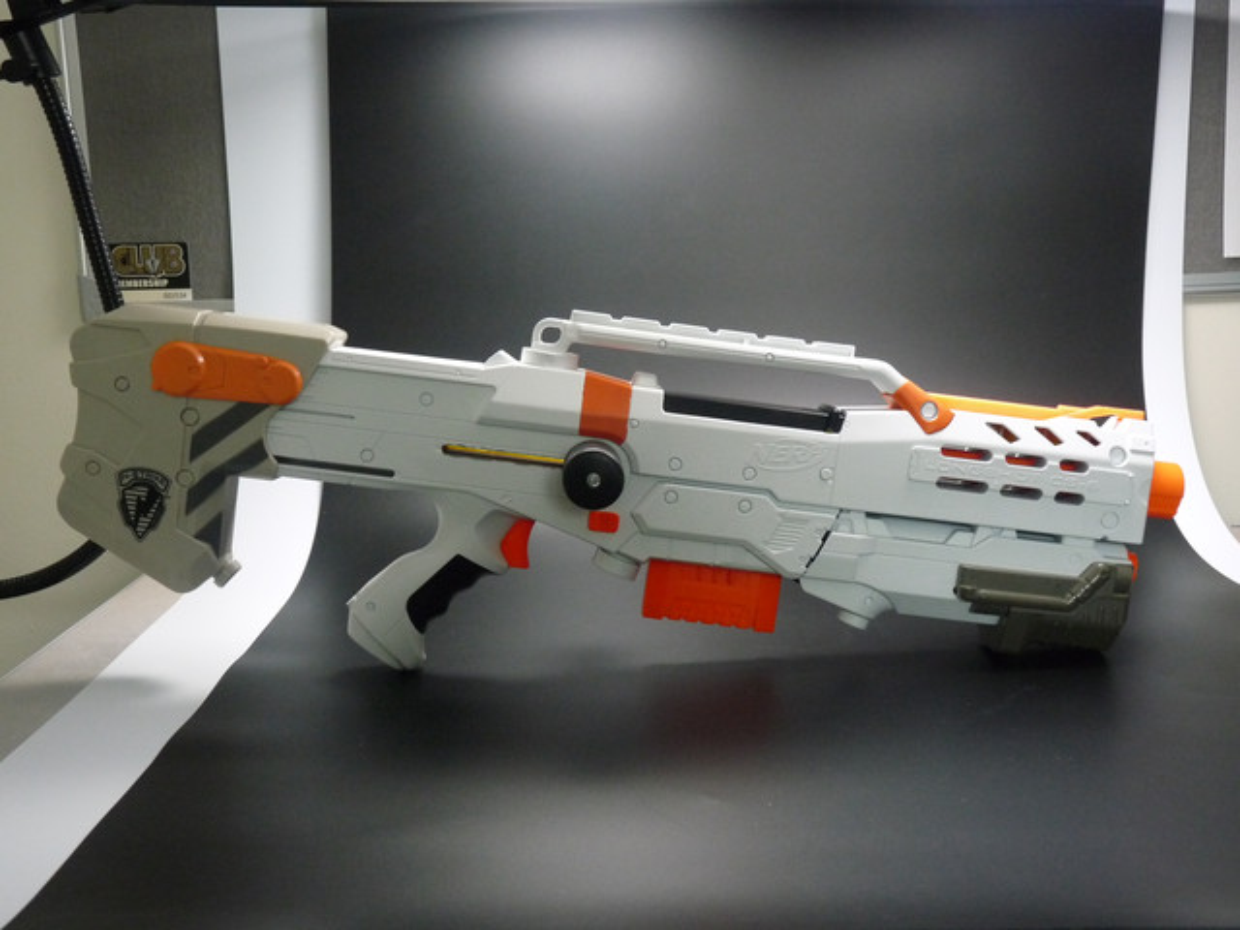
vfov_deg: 36.0
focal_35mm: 40
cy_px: 465
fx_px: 1433
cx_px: 620
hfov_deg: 46.8
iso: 400
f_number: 3
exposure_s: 1/50
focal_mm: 7.2
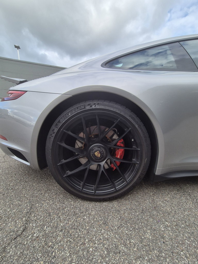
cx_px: 99
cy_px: 132
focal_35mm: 13
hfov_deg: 89.9
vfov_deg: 106.2
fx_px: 99
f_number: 2.2
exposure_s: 1/708
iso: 50
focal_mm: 2.2
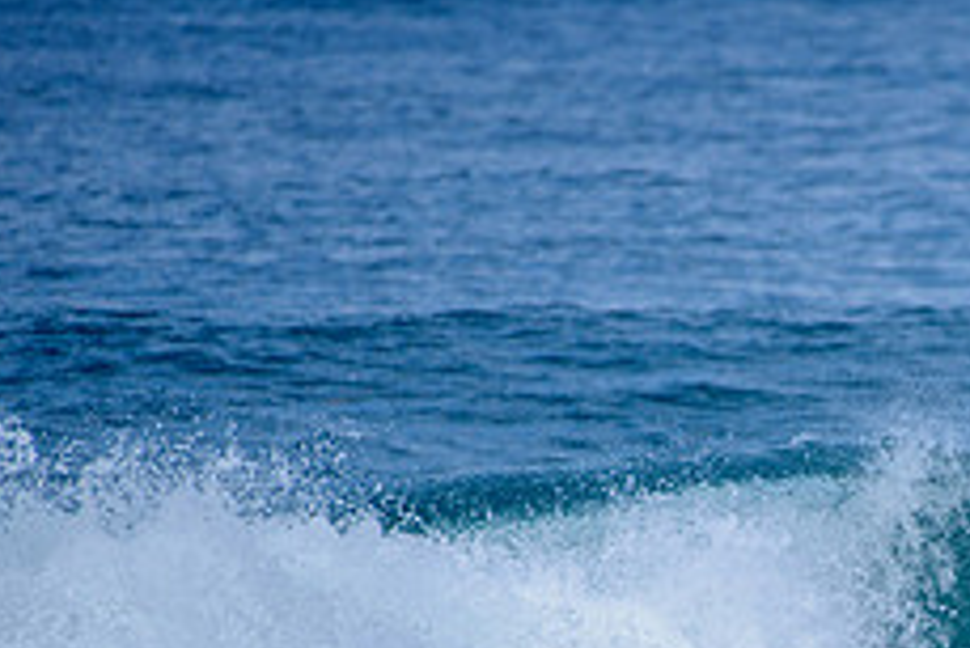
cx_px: 1093
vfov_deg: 1.1
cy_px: 811
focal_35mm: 1264
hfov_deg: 1.6
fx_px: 34078
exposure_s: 1/2000
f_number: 5.6
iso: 220
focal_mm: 500
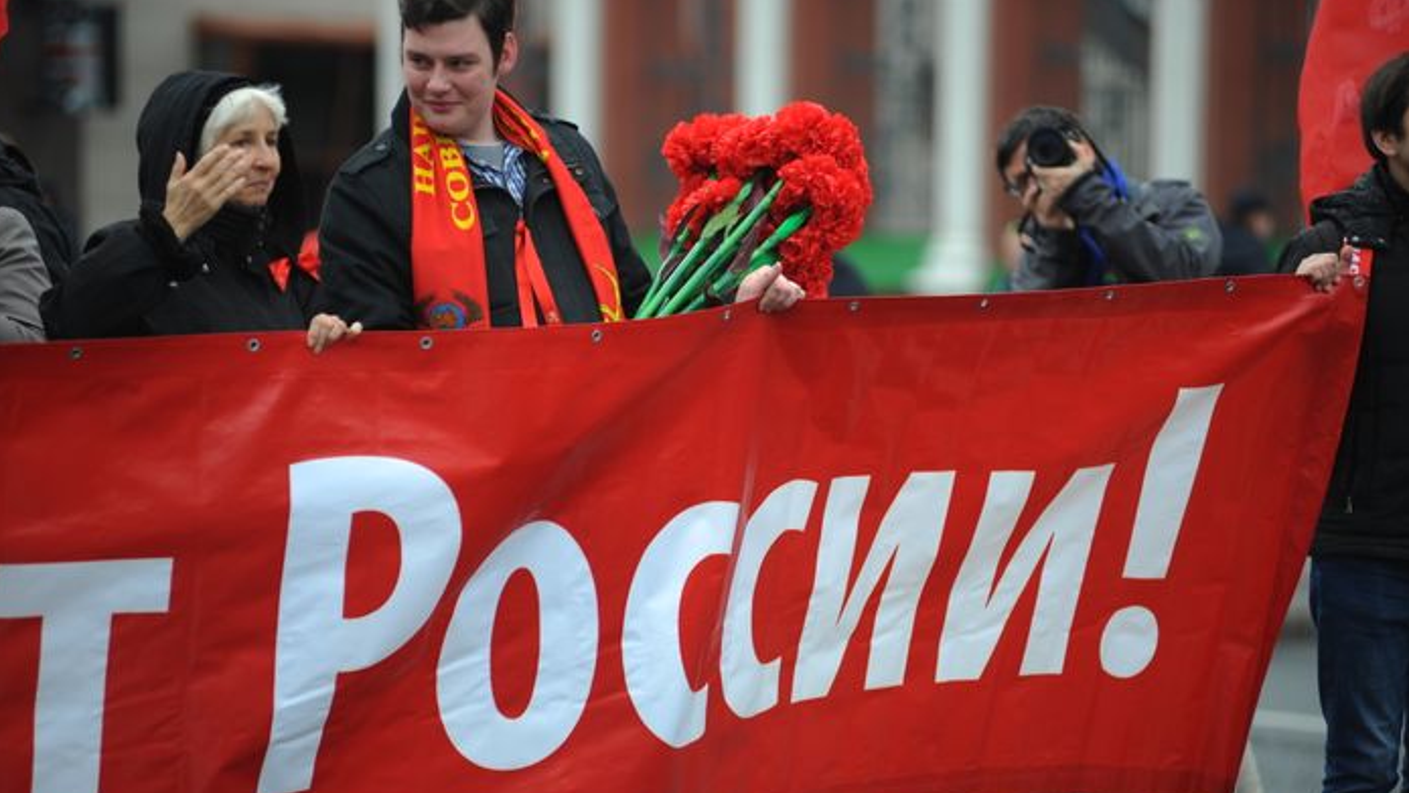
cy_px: 385
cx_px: 701
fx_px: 7286
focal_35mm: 195
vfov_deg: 6.2
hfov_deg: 11.0
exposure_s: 1/640
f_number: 2.8
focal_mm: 185
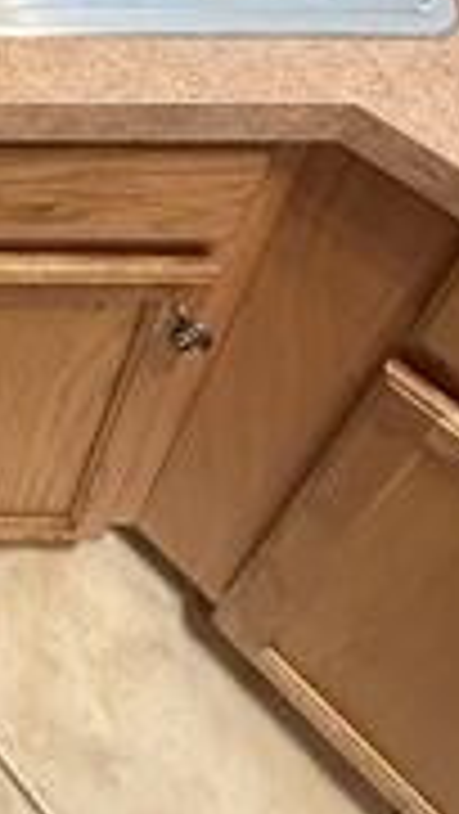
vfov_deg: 32.4
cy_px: -277
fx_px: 972
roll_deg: -1.3
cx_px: -162
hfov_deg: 23.1
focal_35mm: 45
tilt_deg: -33.8
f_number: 2.2
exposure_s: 1/60
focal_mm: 2.22
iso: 640
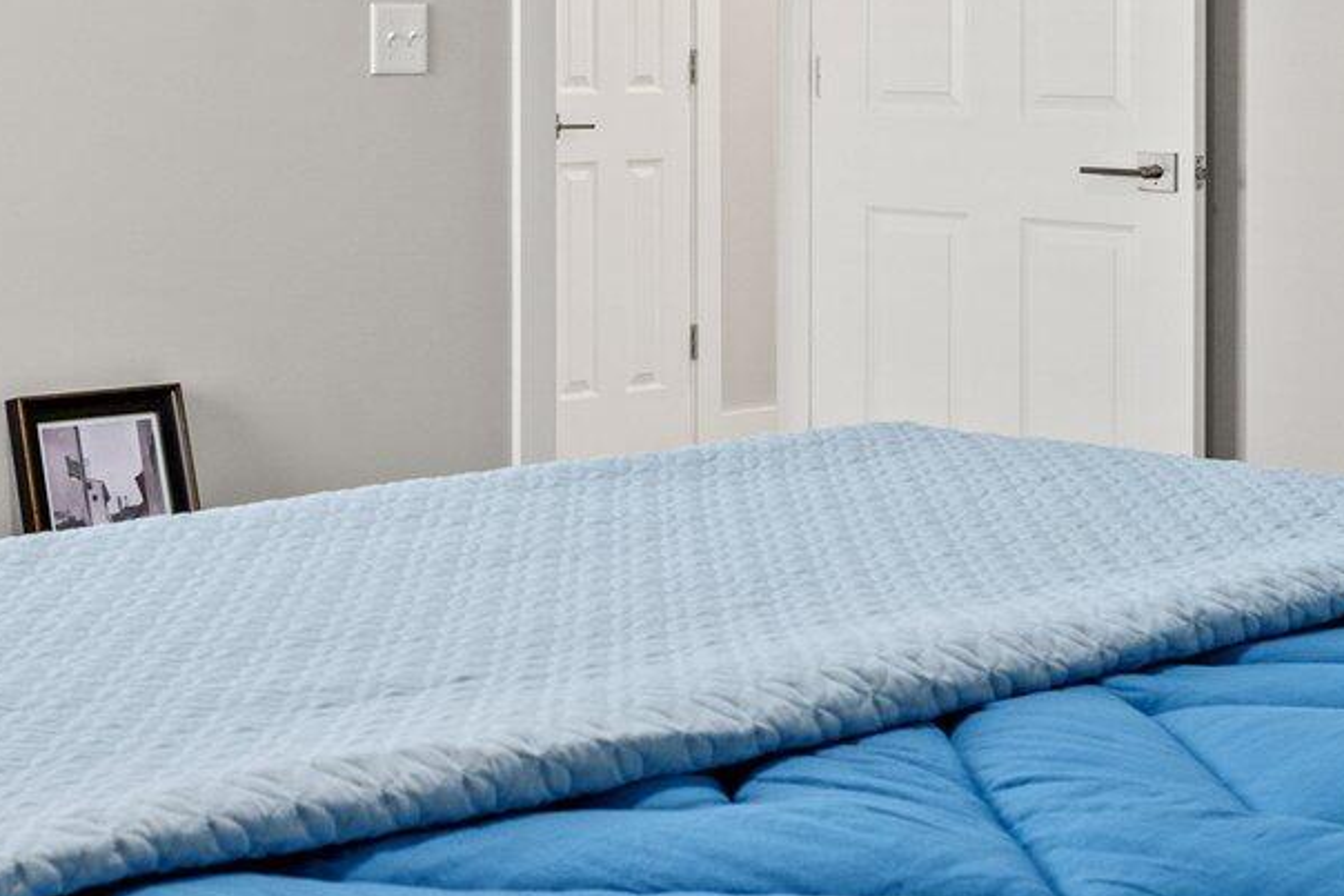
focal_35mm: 61
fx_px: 2278
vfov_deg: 21.5
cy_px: 12
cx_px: 91
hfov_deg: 31.1
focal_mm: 18
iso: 400
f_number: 8
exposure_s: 1/8
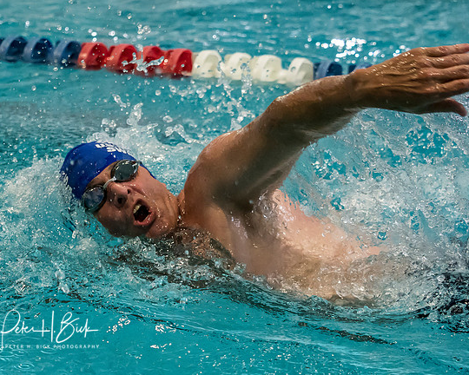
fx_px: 1707
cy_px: 190
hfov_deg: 15.6
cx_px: 109
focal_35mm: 123
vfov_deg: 12.5
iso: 2500
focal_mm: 40
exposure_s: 1/1000
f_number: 2.8
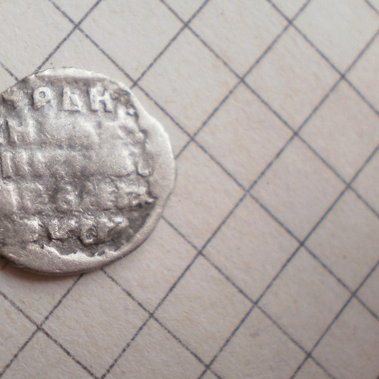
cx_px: 80
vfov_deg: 23.3
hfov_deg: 23.1
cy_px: 169
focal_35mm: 74
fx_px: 917
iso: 100
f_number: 3.5
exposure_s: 1/80
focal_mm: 7.4
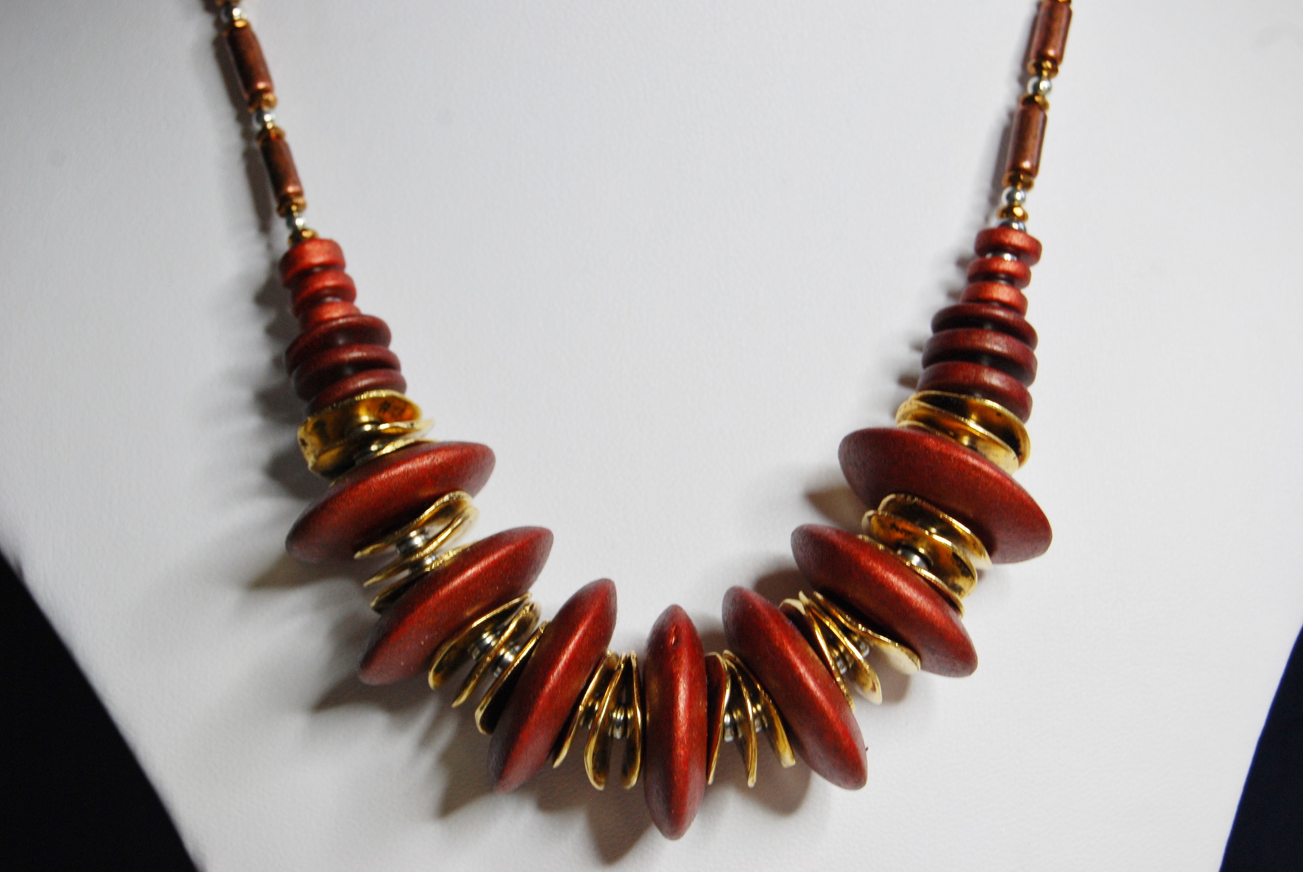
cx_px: 652
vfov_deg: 16.6
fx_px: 2989
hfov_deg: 24.6
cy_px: 436
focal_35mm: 82
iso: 400
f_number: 5.6
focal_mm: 55
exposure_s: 1/25
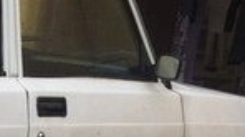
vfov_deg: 8.4
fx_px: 915
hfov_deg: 13.3
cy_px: 207
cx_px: -237
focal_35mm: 141
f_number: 2.2
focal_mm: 4.15
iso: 32
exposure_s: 1/554
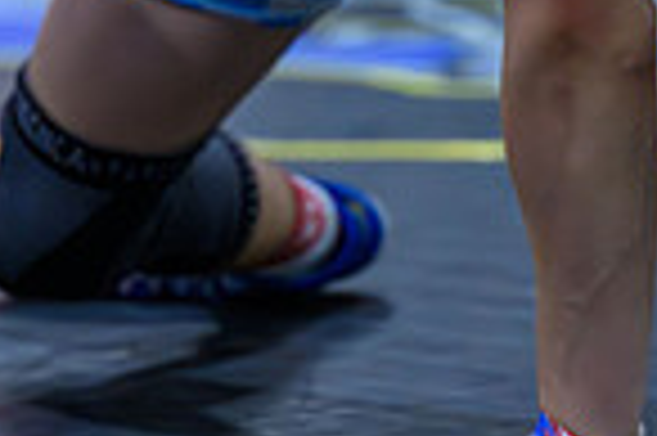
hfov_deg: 5.1
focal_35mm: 405
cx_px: 459
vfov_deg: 3.4
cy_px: -236
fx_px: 7383
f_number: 2.8
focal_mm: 102
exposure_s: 1/800
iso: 9000
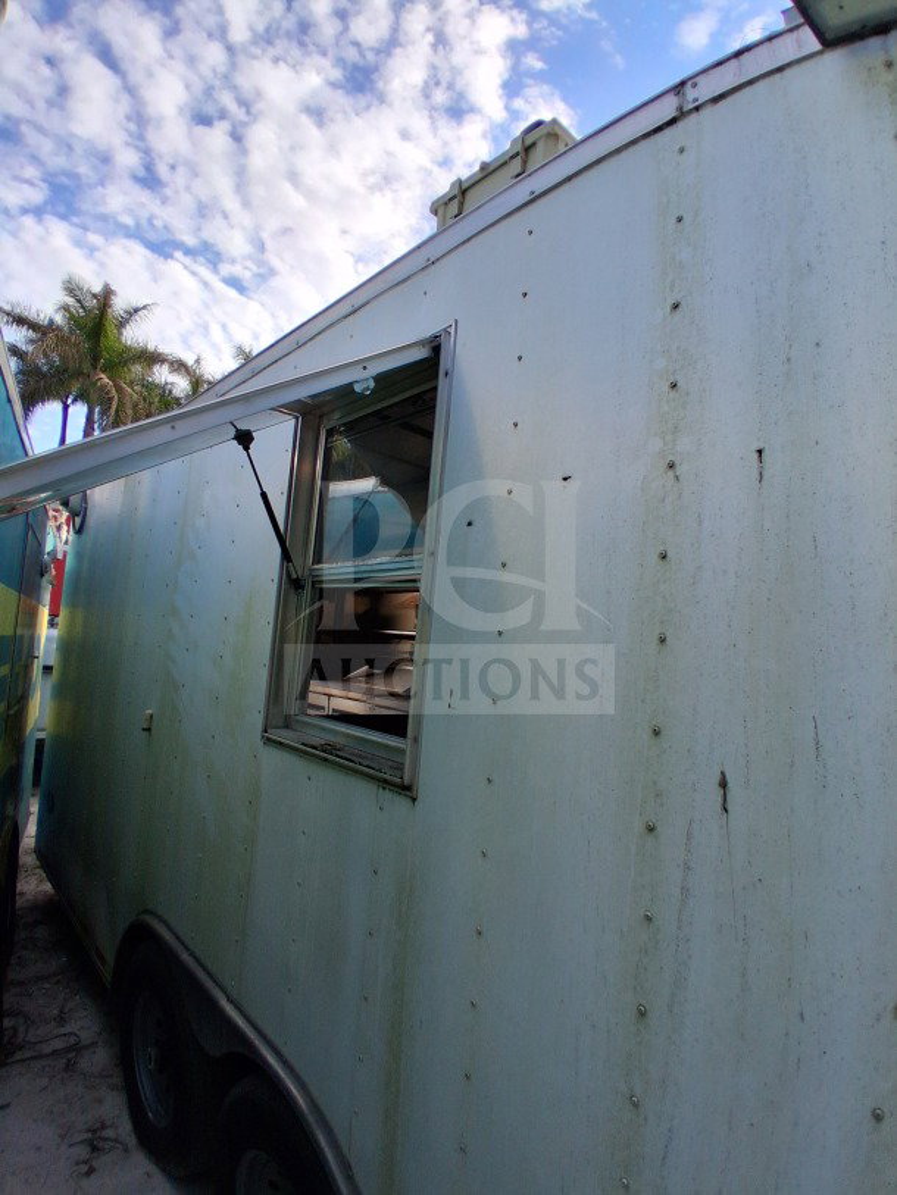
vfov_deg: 91.0
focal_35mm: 17
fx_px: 587
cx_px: 448
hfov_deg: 74.7
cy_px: 598
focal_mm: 1.4
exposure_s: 1/686
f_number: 2.2
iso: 50
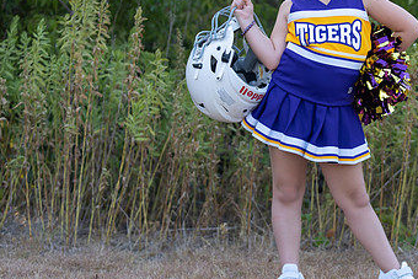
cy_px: 114
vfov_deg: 10.1
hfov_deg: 15.0
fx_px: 1580
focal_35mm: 136
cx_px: 344
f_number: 2.8
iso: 200
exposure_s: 1/320
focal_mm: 71
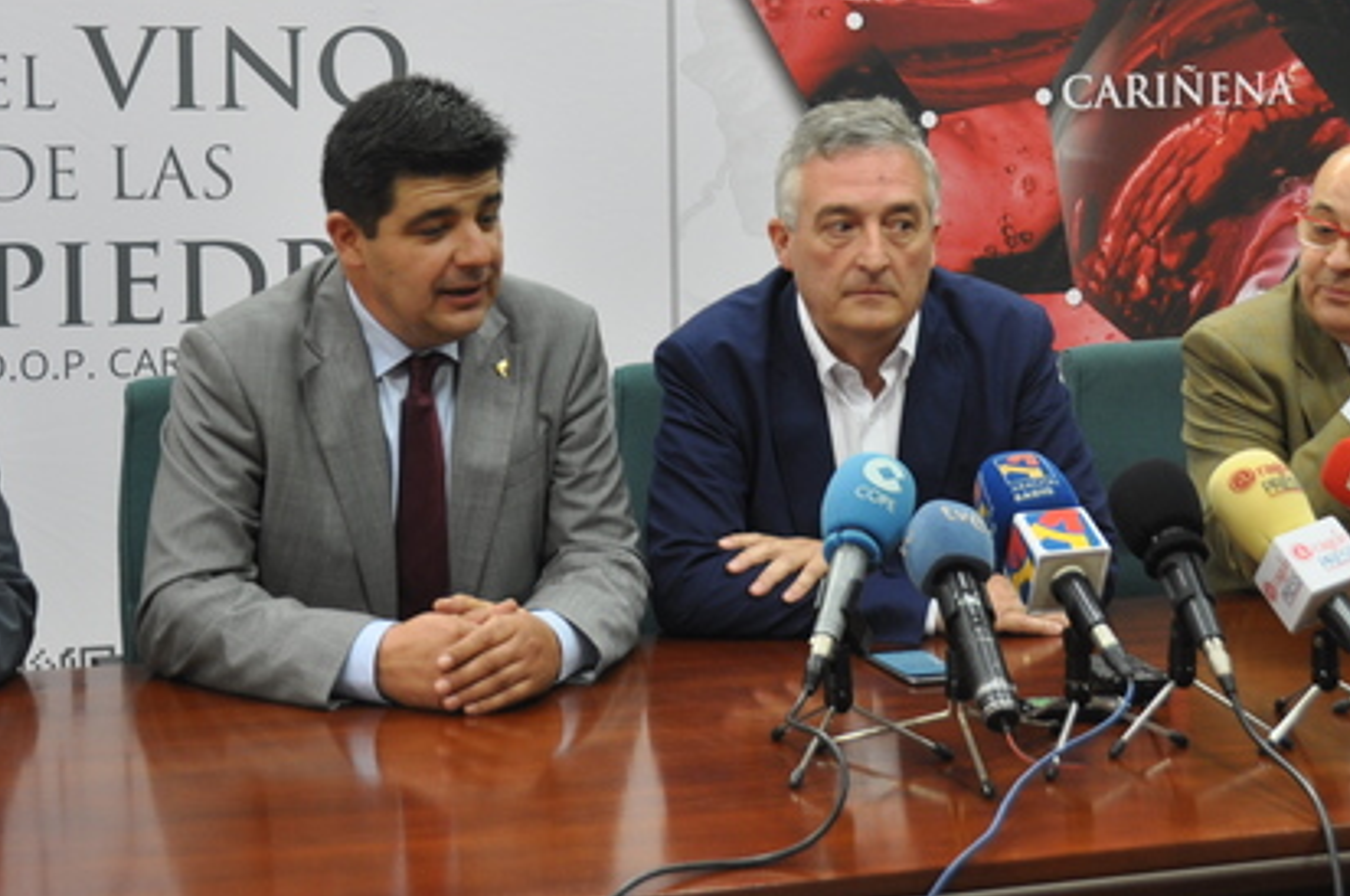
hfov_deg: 31.4
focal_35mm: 64
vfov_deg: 20.7
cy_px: 64
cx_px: 608
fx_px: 2396
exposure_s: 1/25
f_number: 5
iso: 400
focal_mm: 22
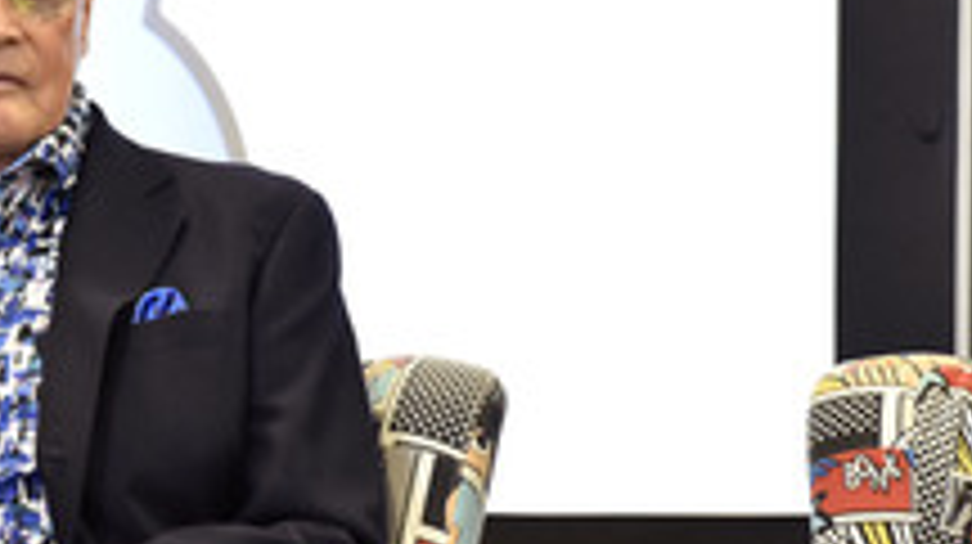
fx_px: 10711
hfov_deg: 5.2
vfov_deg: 2.9
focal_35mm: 416
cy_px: 423
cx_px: -29
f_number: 3.5
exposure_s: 1/100
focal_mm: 190
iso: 4500
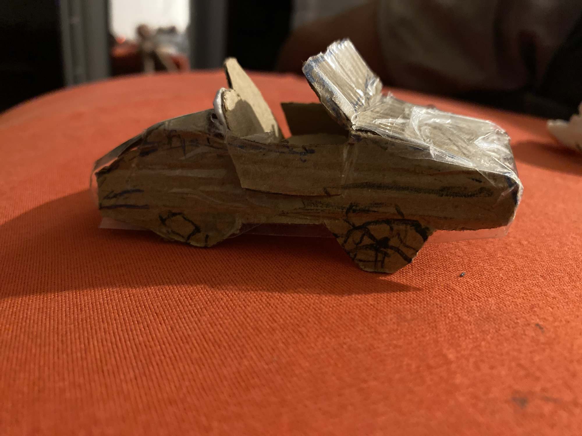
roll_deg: -5.6
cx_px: 291
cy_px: 218
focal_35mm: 26
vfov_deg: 53.1
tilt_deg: -21.3
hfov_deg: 67.3
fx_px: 437
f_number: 1.8
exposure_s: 1/30
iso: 1000
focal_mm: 4.25
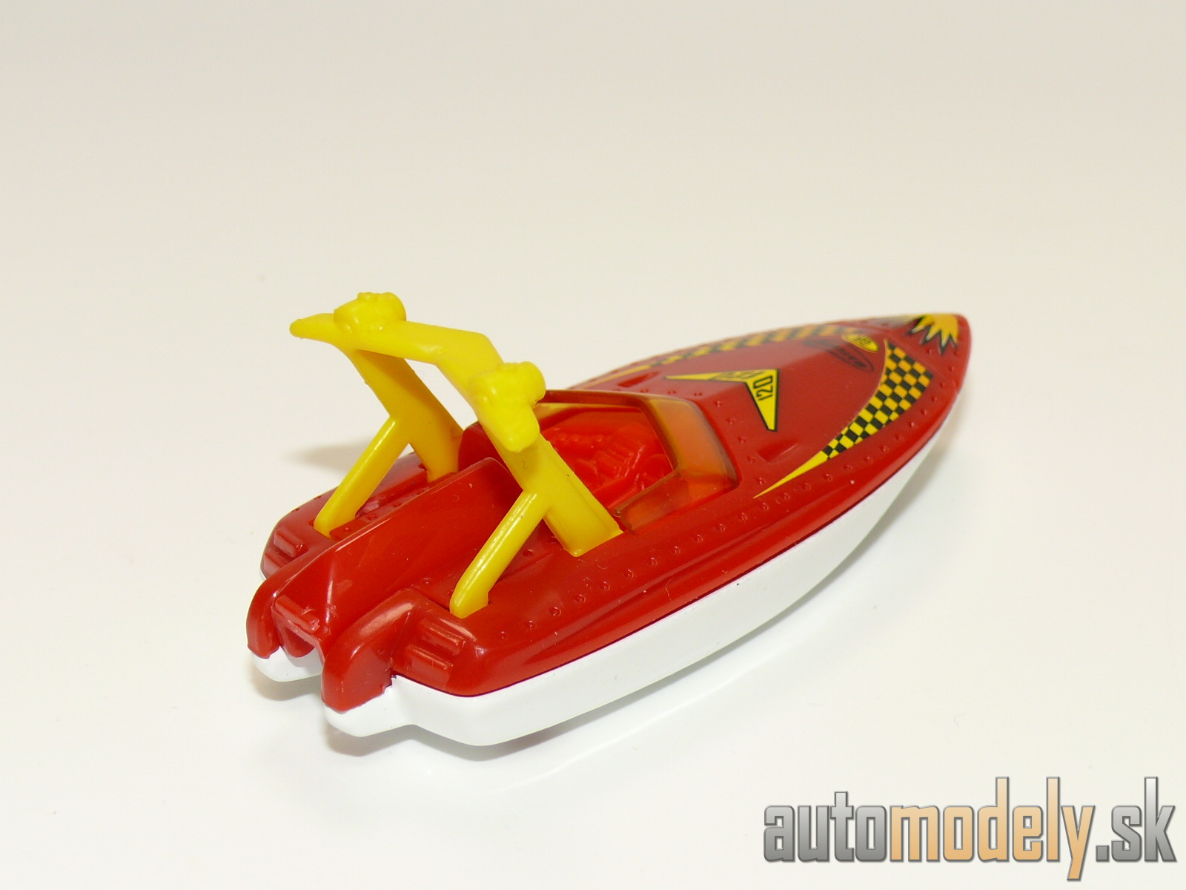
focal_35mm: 81
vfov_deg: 18.2
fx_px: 2775
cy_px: 445
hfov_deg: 24.1
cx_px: 593
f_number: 4
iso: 100
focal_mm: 11.9
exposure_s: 1/30
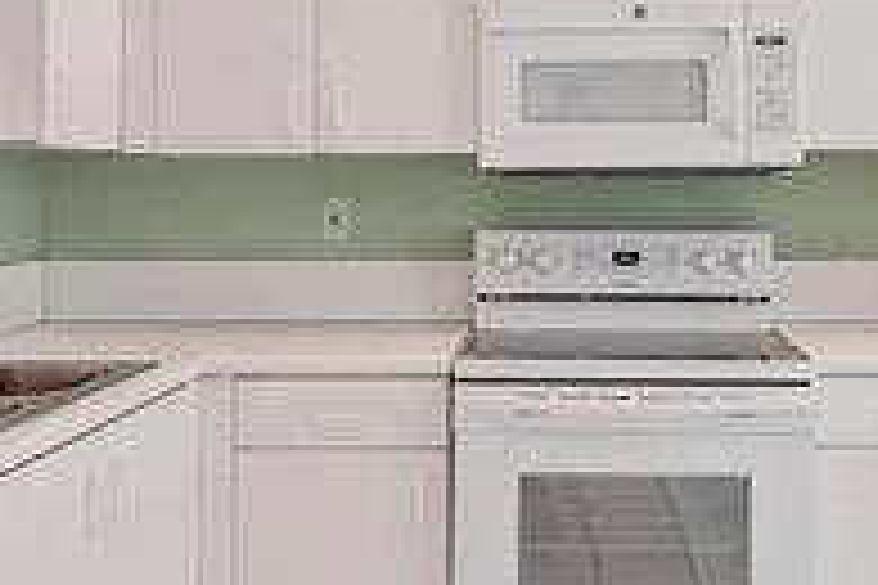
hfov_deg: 42.0
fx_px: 1122
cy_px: 184
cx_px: 612
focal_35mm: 46
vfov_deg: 29.0
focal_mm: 14
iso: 1250
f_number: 3.5
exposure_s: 1/320
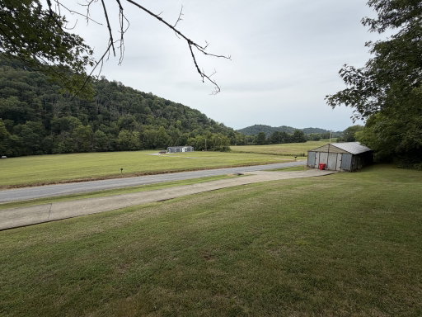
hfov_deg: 102.1
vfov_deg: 85.7
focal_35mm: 14
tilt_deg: -8.6
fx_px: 171
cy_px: 158
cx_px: 211
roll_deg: -0.2
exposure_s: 1/694
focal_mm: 2.22
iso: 40
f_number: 2.2
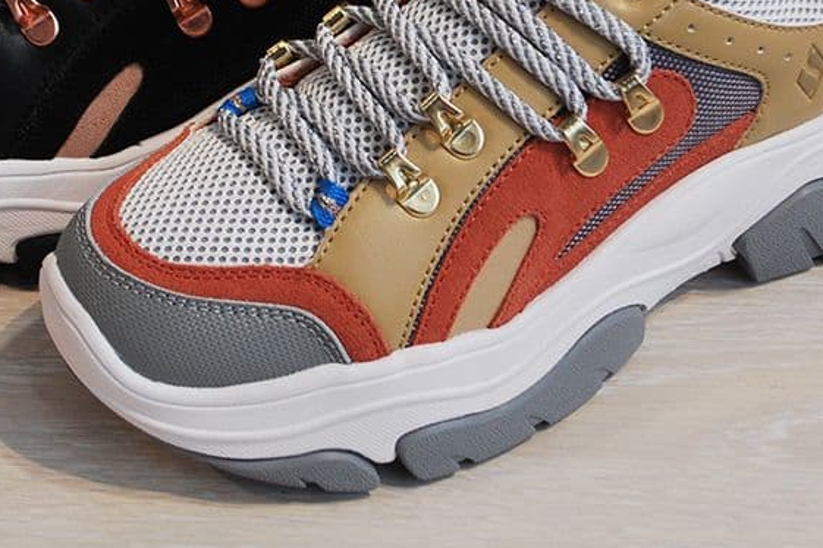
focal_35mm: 77
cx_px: 371
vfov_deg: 17.5
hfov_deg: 26.3
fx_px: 1760
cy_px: 82
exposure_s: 1/80
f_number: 4.5
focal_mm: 24
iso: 200
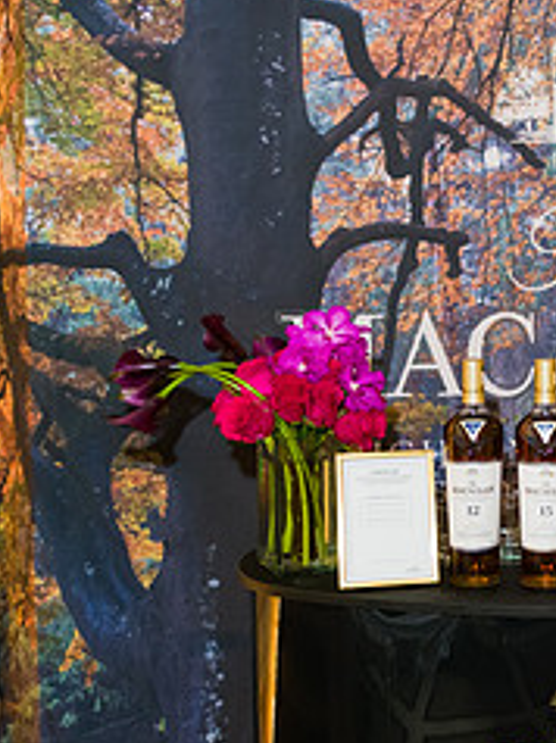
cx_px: 637
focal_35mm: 75
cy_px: 283
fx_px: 1609
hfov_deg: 18.7
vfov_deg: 25.9
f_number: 3.2
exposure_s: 1/125
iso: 1600
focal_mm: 32
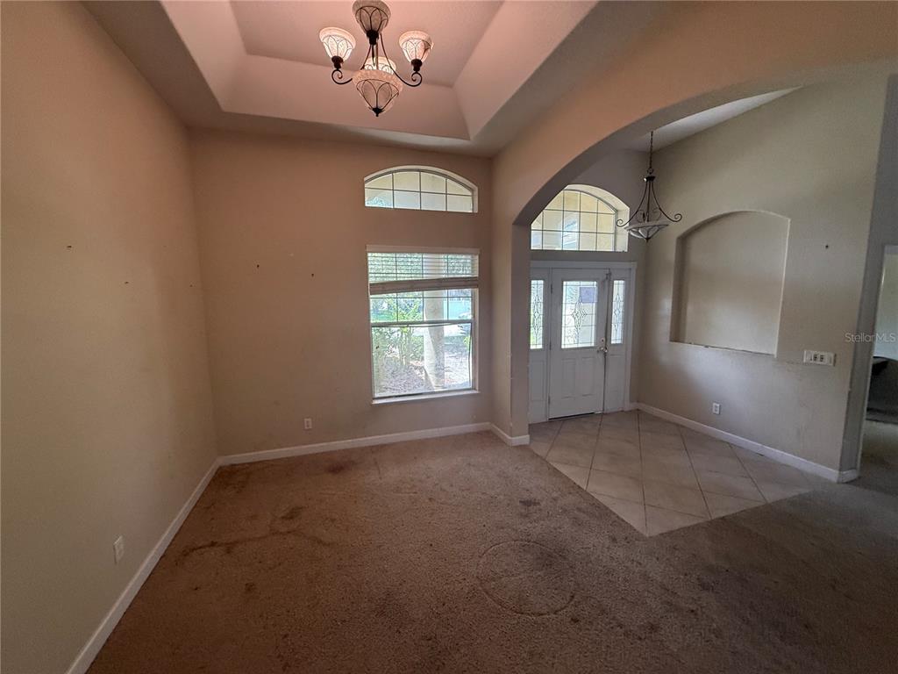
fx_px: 363
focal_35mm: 14
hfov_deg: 102.1
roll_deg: -0.4
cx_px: 449
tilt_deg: -8.9
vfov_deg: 85.7
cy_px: 337
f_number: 2.2
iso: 250
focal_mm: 2.22
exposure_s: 1/120
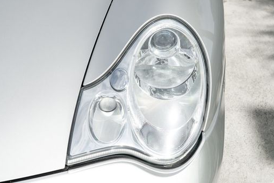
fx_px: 525
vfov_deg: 19.7
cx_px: 135
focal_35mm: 69
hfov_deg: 29.2
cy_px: 92
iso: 200
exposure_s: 1/160
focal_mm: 55
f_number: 8
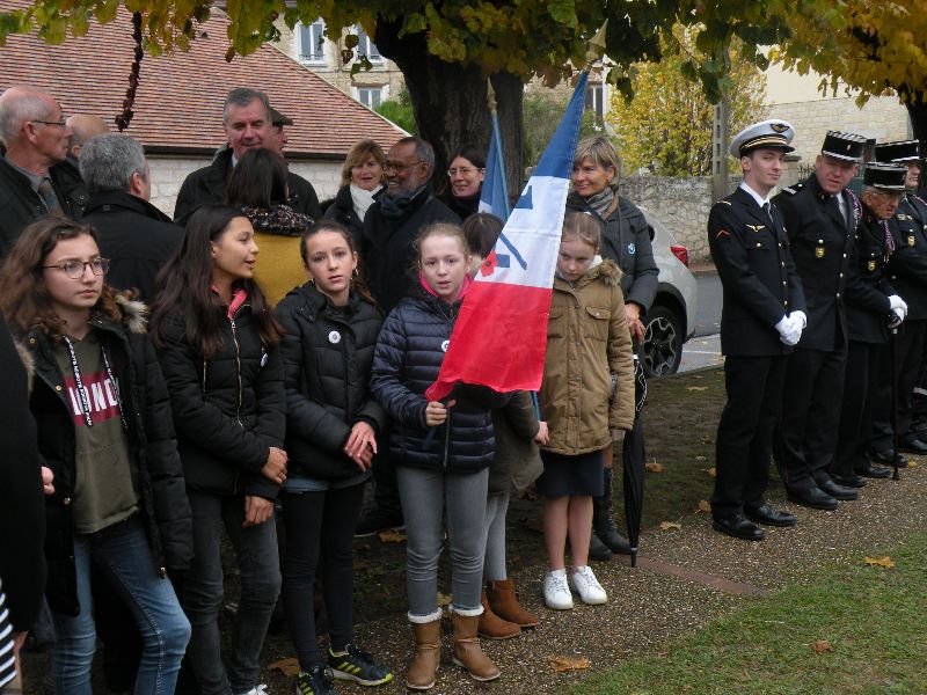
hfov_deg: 44.8
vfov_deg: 34.3
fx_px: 1125
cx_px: 464
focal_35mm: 42
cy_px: 348
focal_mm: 7.4
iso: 100
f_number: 3.2
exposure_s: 1/125
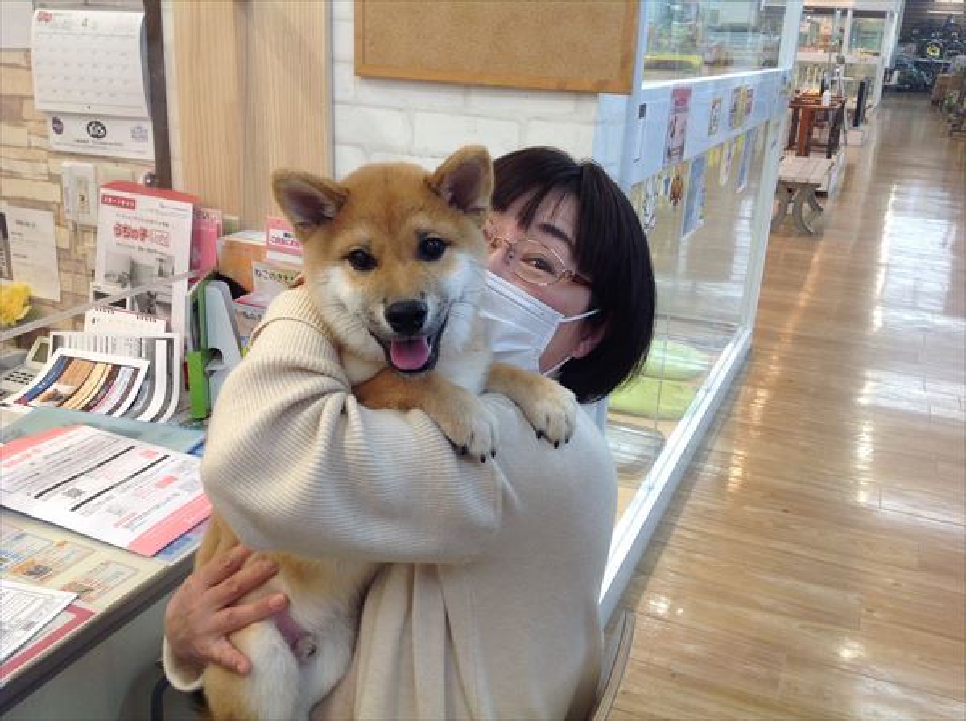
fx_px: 975
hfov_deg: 52.7
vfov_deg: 40.6
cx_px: 483
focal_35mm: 35
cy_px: 360
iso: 64
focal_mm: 4.28
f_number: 2.4
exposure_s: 1/60
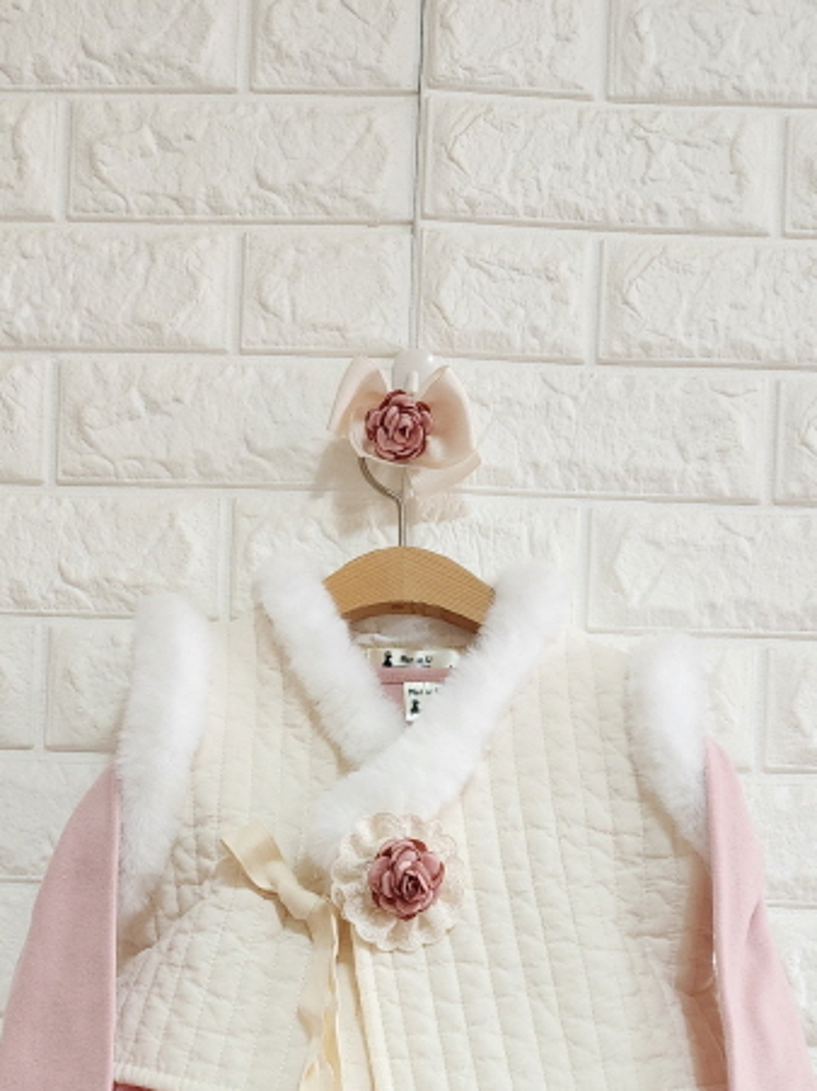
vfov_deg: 34.7
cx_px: 363
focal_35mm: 49
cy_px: 1137
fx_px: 1543
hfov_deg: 29.6
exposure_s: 1/180
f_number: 1.8
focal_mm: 6.4
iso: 200
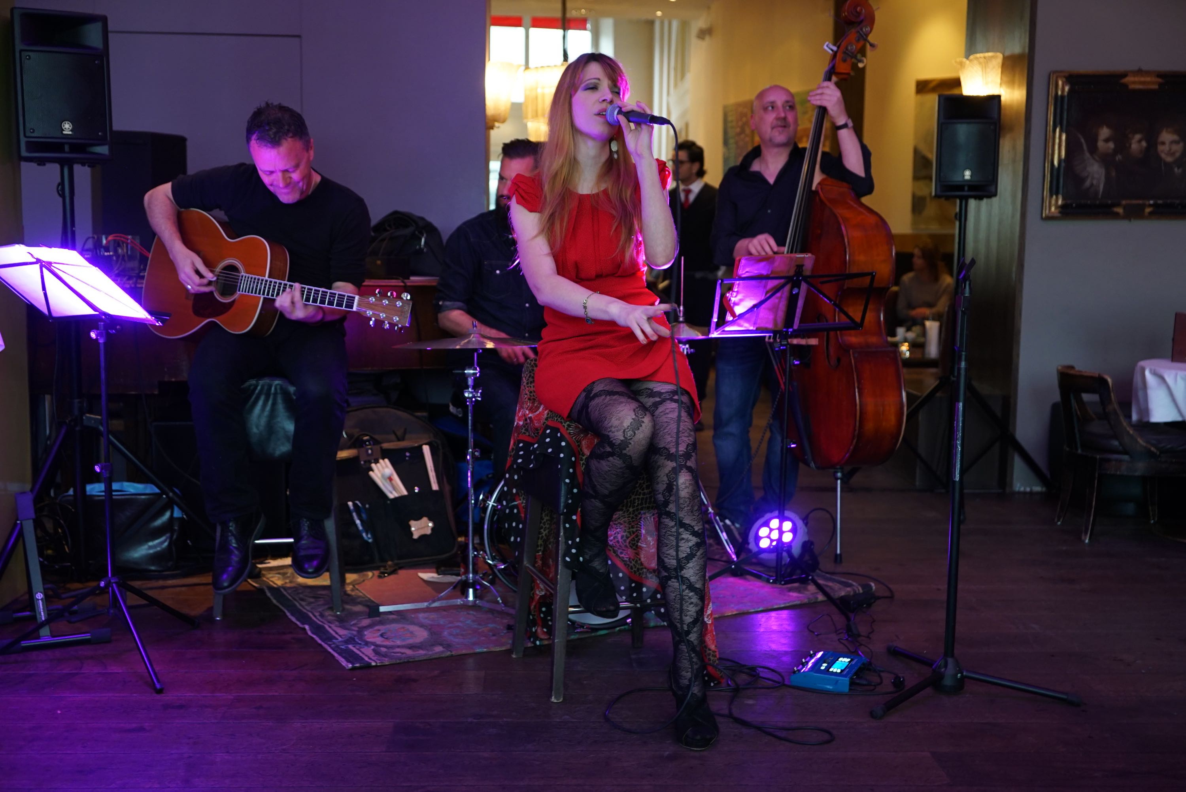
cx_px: 593
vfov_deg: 37.9
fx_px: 1154
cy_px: 396
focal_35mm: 35
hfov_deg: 54.4
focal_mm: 35
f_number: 2.8
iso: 2000
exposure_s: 1/30
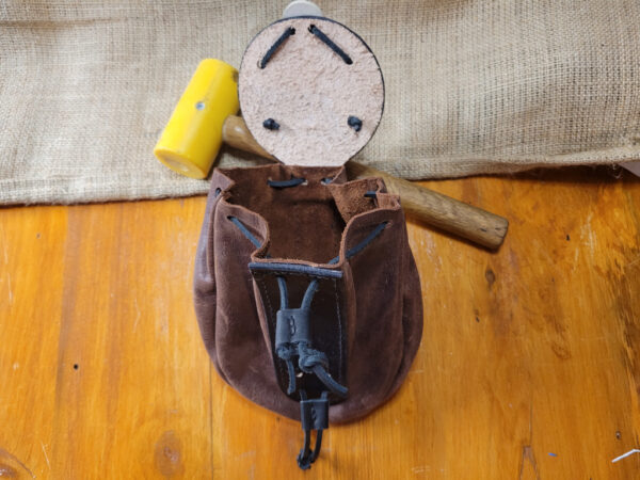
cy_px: 240
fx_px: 481
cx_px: 320
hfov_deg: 67.3
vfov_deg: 53.1
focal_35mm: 26
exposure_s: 1/40
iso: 400
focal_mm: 5.4
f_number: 1.8
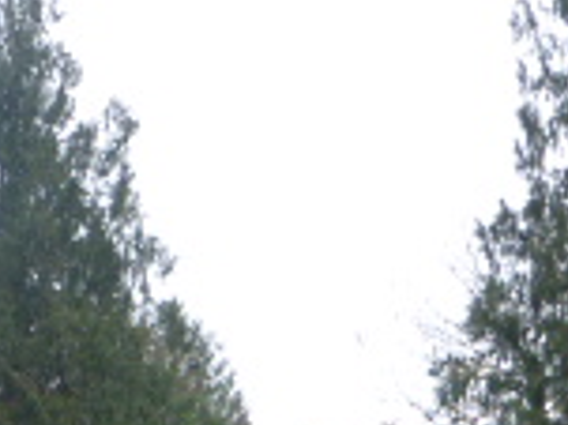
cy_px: 658
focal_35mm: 127
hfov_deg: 14.8
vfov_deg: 11.2
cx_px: -188
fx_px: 2082
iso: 100
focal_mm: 5.4
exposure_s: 1/60
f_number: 3.6
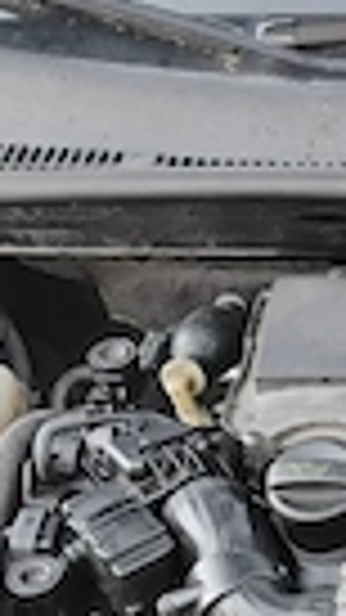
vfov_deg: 23.7
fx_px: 1453
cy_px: 441
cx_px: 544
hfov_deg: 12.8
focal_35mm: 89
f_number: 1.8
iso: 309
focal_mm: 4.26
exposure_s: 1/50
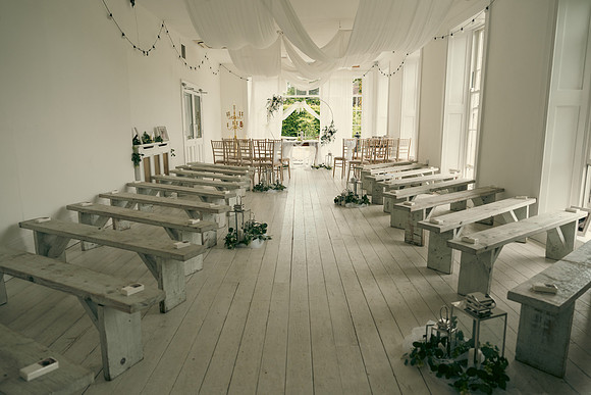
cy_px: 198
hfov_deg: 73.7
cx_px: 296
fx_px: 394
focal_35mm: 24
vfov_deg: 53.2
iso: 125
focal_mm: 24
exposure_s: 1/250
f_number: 3.5
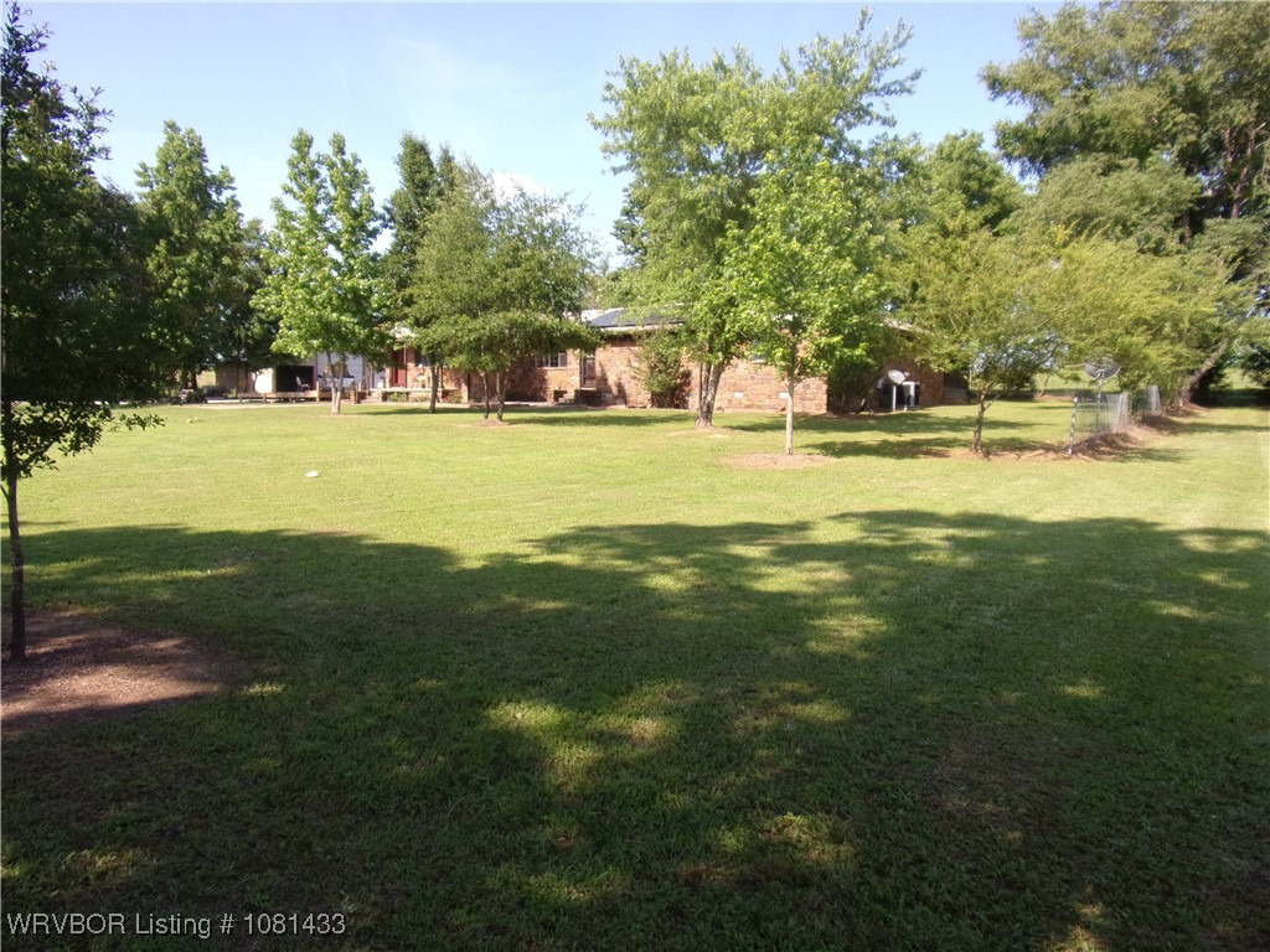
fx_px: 881
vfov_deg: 56.8
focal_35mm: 24
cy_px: 476
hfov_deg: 71.6
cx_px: 635
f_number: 3.3
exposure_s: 1/420
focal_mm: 4.3
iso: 80
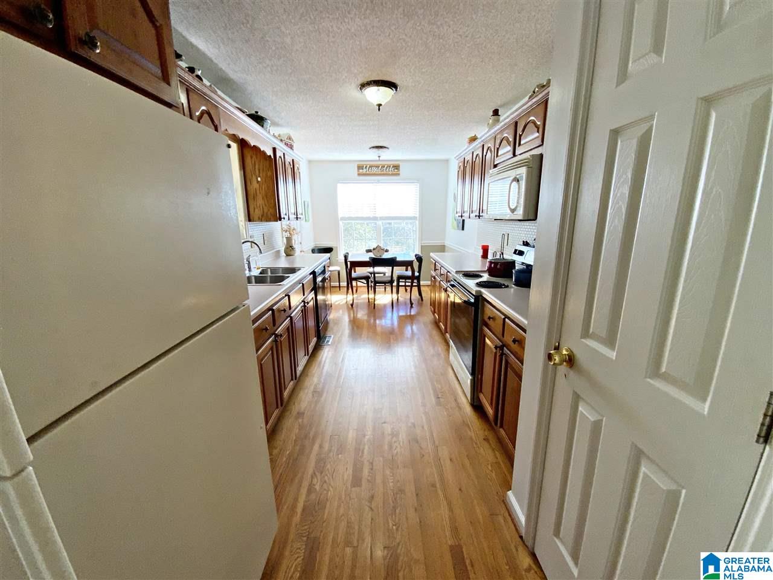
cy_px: 290
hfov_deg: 102.1
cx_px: 386
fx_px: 313
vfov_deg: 85.7
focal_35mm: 14
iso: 100
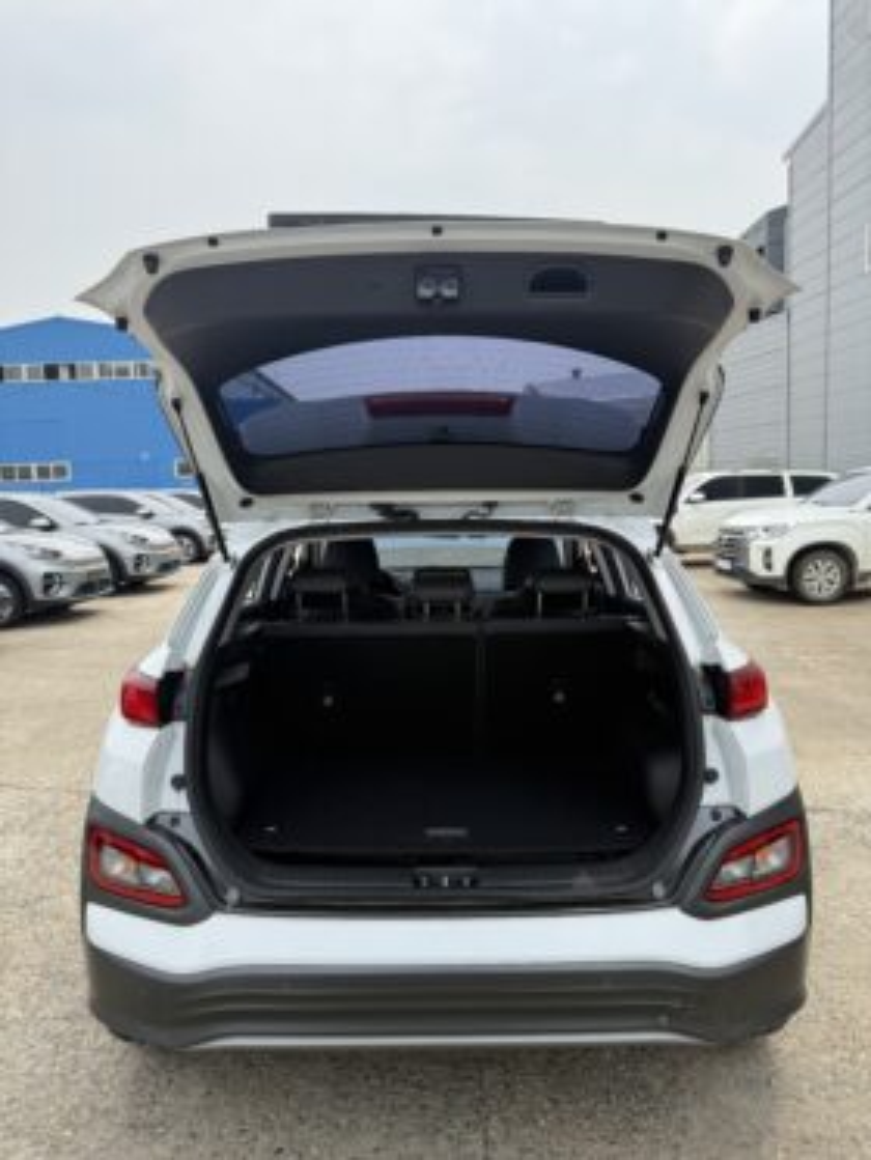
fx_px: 805
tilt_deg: -4.8
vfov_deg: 71.6
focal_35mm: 24
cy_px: 580
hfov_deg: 56.8
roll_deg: +2.9
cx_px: 436
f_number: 1.78
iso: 100
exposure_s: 1/3021
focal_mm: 6.76
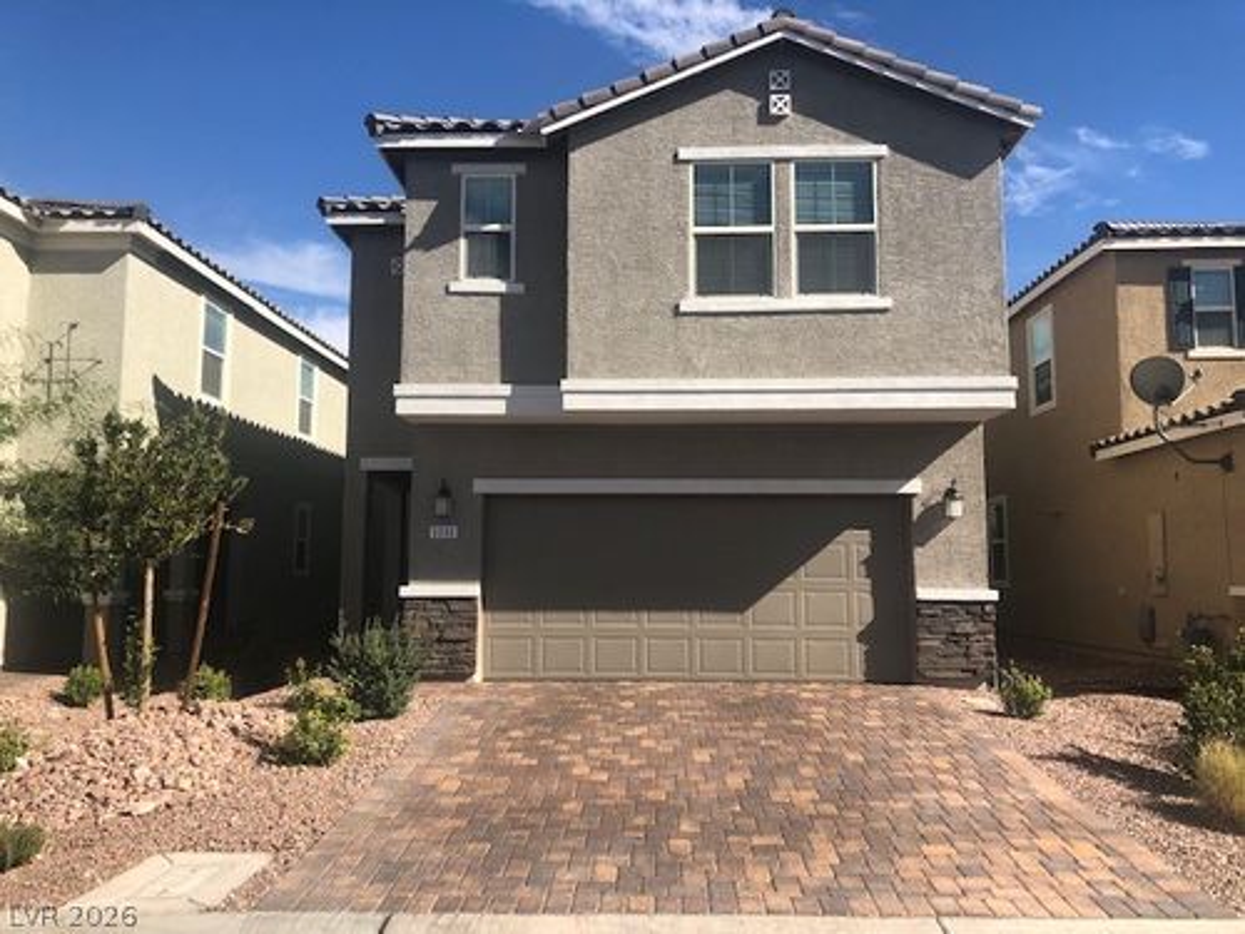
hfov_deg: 63.4
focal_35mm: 28
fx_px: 1007
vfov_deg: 49.7
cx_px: 622
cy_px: 467
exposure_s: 1/1600
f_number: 1.8
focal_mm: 4
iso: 20
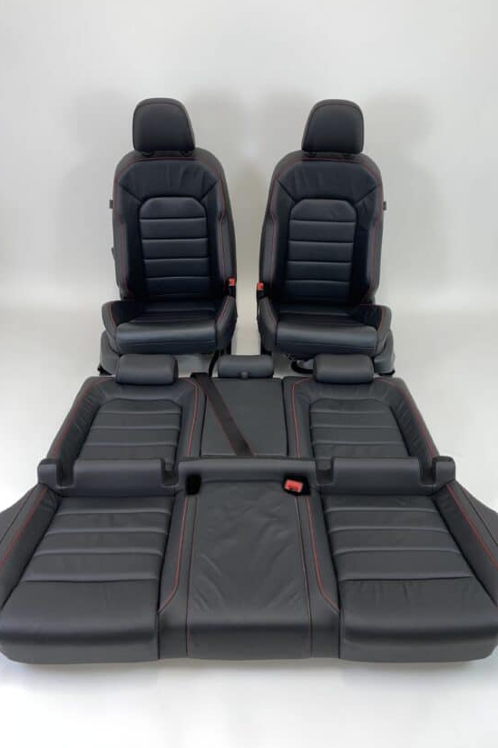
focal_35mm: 28
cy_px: 377
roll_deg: -1.0
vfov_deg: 65.5
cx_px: 251
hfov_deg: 46.4
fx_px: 581
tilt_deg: -30.2
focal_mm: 4.2
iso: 40
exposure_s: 1/32
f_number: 1.6
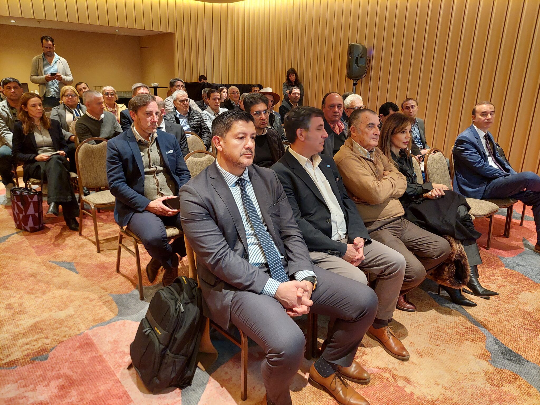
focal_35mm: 24
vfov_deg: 56.8
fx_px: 374
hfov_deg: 71.6
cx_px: 270
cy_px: 202
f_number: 1.8
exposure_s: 1/33
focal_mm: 5.23
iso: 500
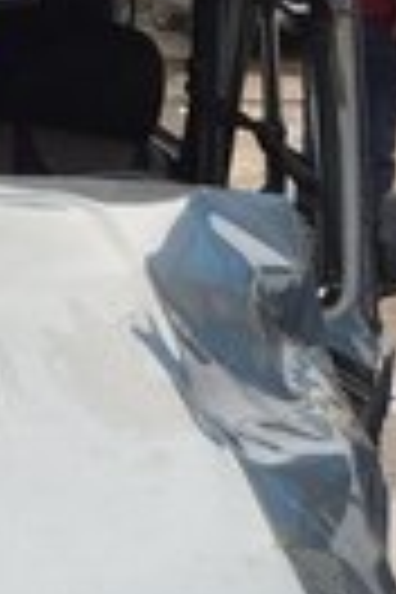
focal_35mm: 113
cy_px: 657
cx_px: -140
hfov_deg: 11.7
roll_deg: -0.2
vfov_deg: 17.5
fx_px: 1864
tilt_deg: -22.1
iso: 32
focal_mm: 4.15
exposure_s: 1/344
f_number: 2.2
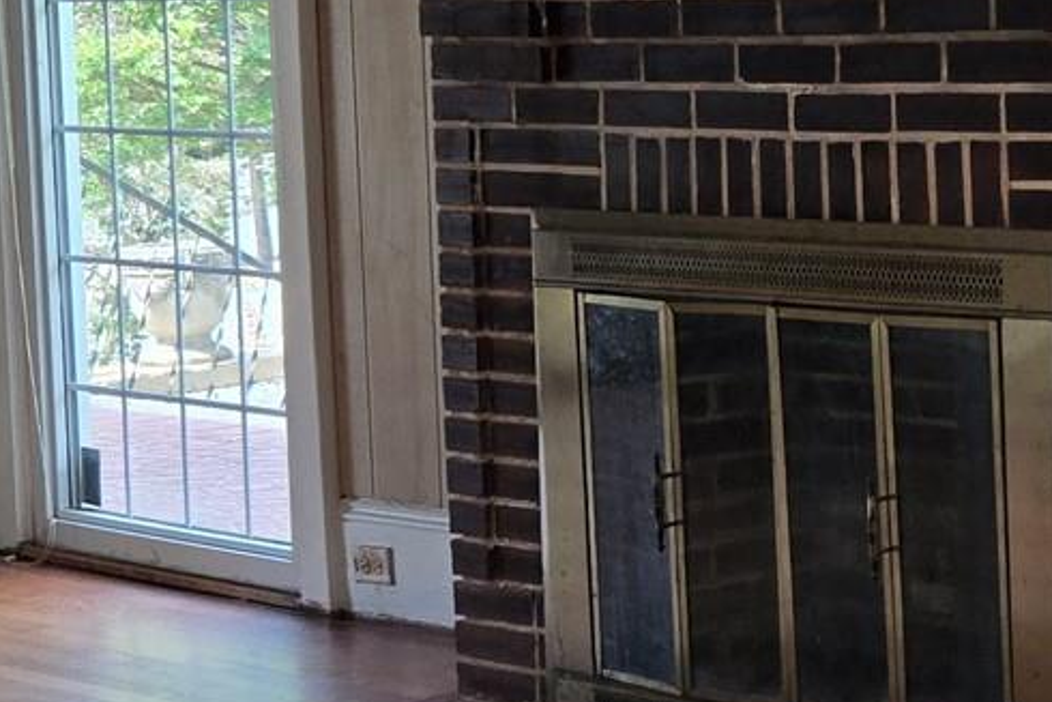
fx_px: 2923
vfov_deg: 13.7
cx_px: 1232
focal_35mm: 100
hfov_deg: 19.3
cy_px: 219
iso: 80
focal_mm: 5.4
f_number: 1.8
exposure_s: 1/180
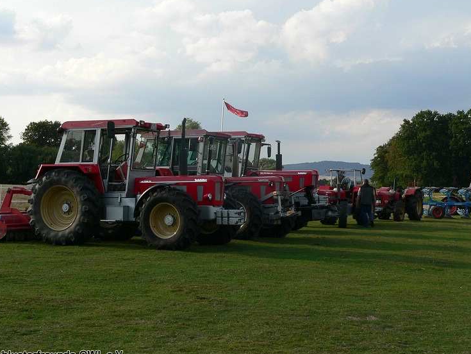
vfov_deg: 23.7
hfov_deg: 31.2
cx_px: 238
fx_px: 844
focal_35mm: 62
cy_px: 174
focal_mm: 9.4
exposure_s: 1/500
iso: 80
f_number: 4
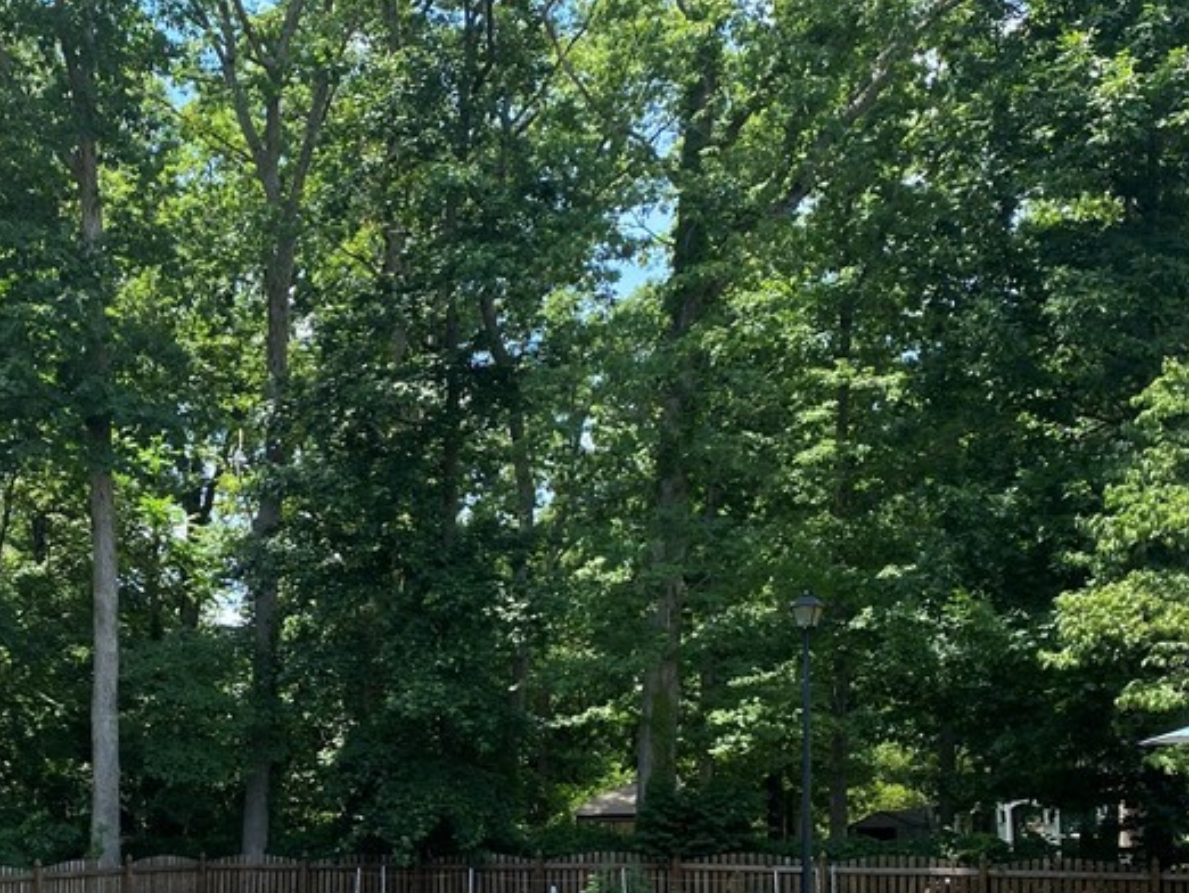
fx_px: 1753
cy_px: 740
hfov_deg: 36.5
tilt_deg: +3.5
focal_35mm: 51
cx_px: 287
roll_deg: +0.0
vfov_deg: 27.9
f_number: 1.8
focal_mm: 4.25
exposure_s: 1/762
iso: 32
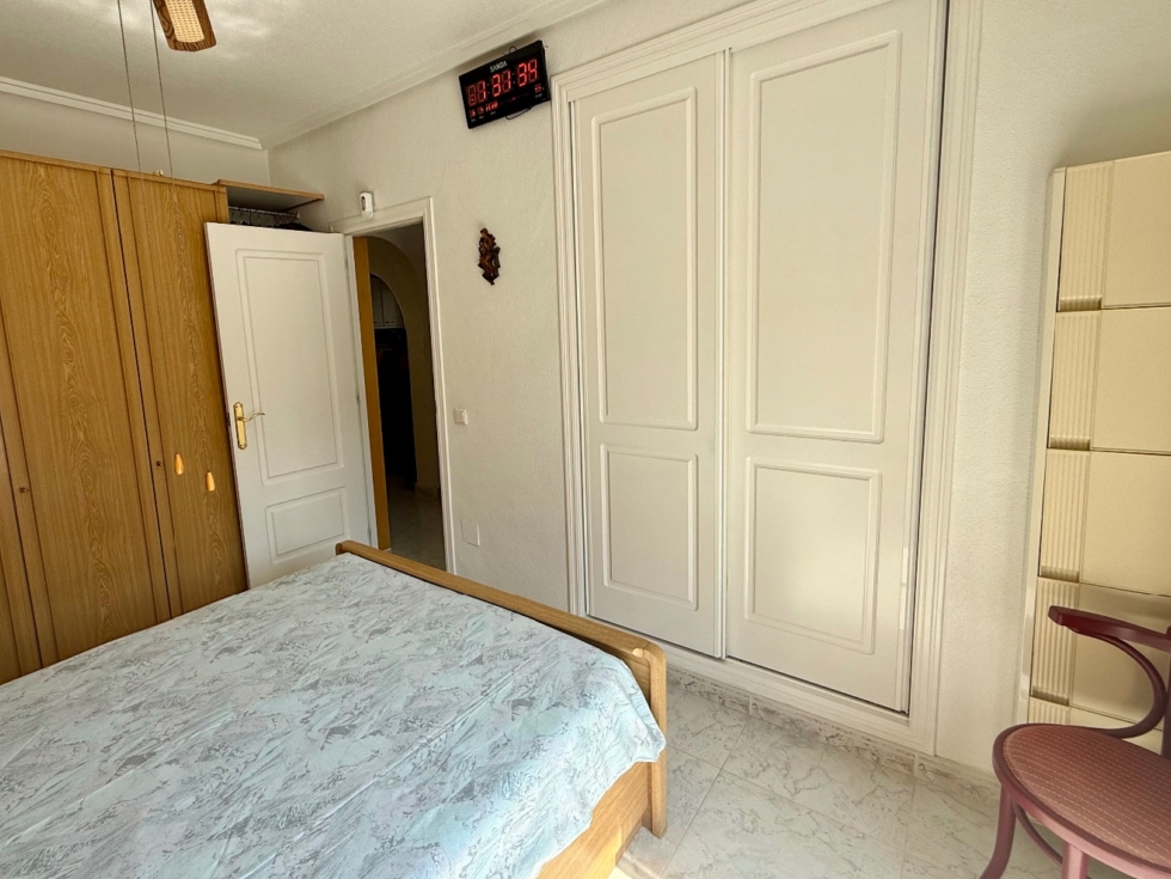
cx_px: 525
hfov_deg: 90.7
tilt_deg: -8.0
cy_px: 406
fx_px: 575
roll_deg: +2.1
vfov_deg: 74.6
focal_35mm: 17
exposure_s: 1/458
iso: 50
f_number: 2.2
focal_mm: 2.22
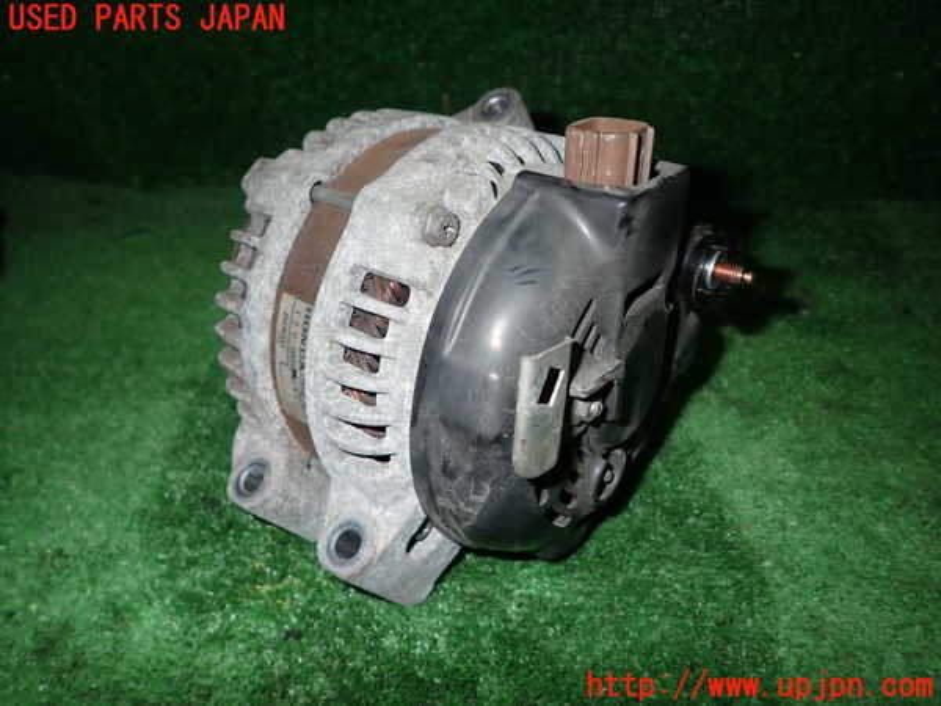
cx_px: 470
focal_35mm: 25
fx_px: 680
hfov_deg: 69.4
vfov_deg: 54.9
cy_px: 353
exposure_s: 1/30
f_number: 5.6
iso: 200
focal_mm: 4.5
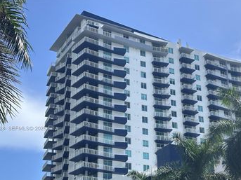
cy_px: 129
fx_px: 487
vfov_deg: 20.9
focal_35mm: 70
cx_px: 153
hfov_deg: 27.7
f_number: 1.78
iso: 64
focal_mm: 6.86
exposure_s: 1/5556
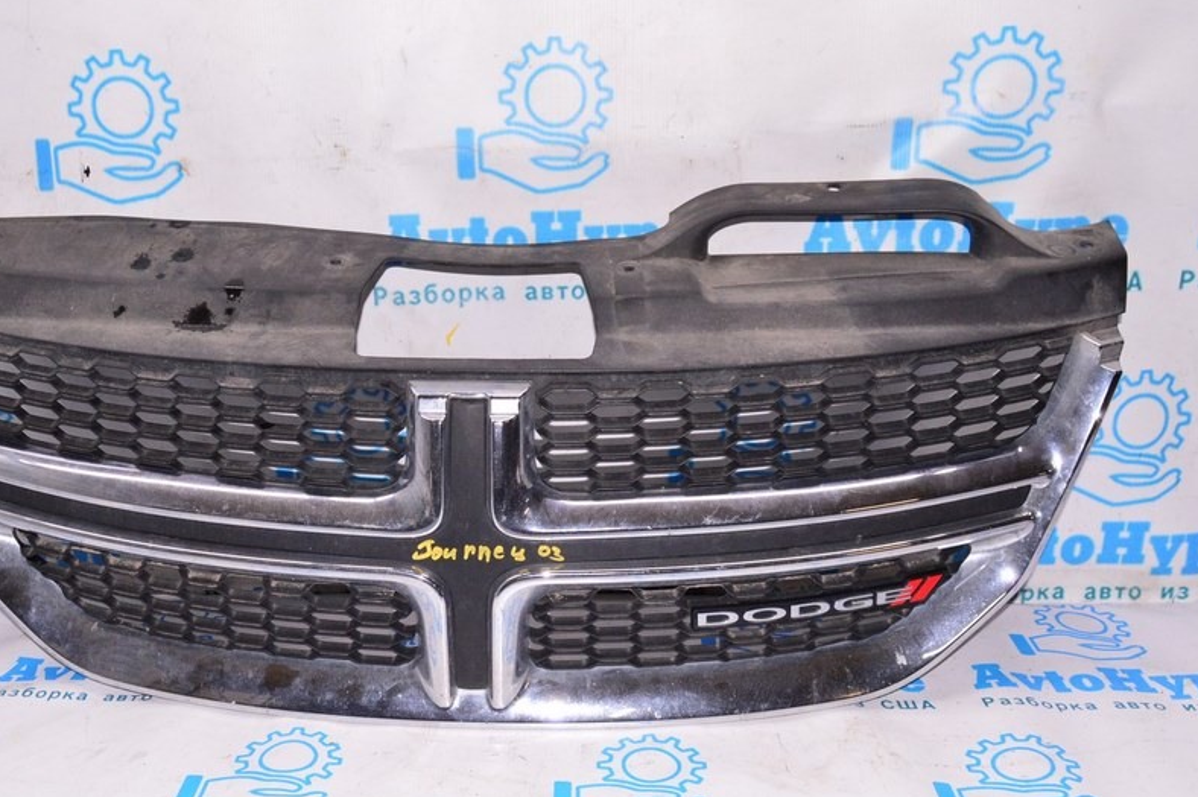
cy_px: 410
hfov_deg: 49.4
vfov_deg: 34.1
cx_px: 506
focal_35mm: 39
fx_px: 1297
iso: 1600
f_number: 8
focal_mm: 20
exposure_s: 1/160
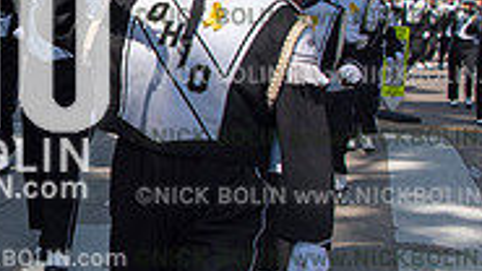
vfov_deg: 15.2
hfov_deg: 24.6
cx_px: -76
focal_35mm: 79
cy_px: 77
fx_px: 1010
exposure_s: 1/4000
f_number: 5
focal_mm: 24
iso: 400
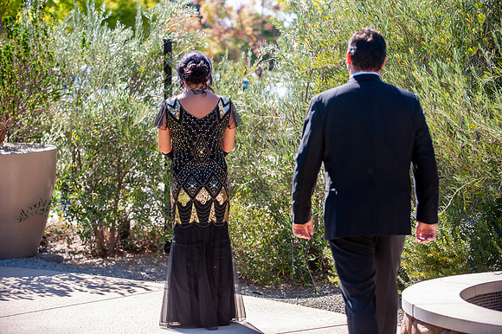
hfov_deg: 18.6
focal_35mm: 110
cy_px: 167
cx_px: 251
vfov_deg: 12.4
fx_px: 1533
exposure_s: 1/1600
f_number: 4
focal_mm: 110
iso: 500
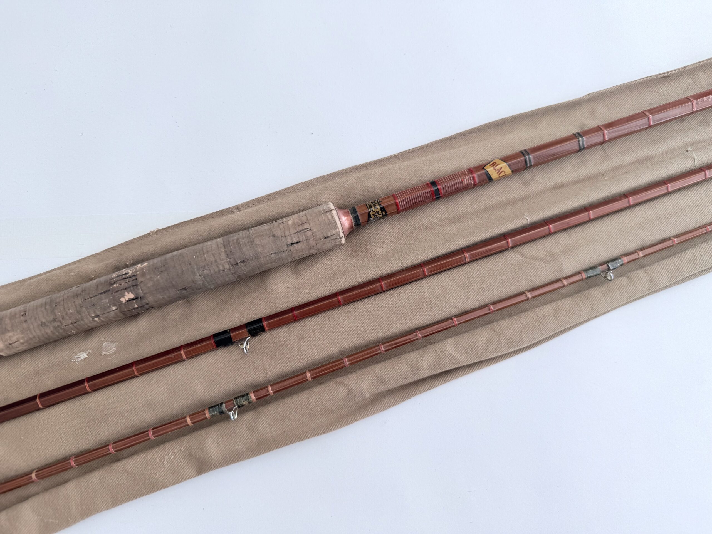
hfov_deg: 71.6
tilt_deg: -82.6
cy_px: 267
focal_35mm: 24
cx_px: 356
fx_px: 494
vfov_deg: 56.8
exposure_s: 1/158
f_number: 1.78
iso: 64
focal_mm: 6.76
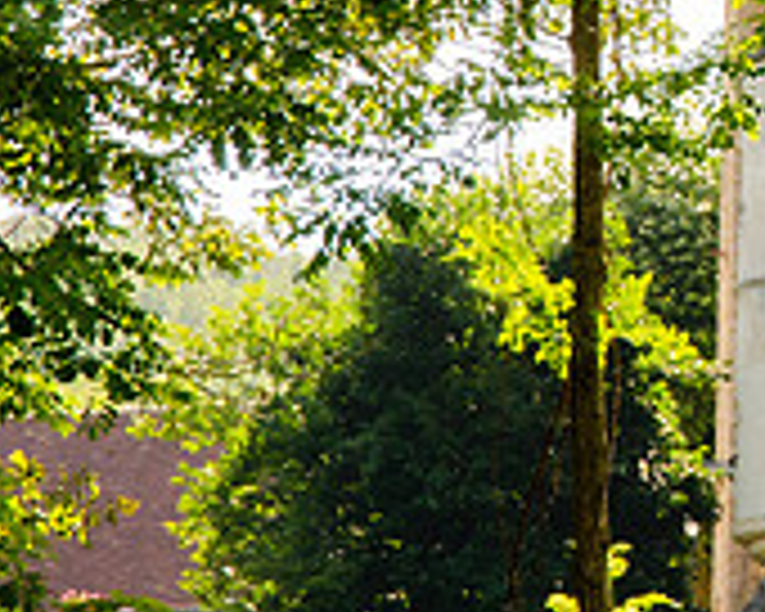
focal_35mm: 502
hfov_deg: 3.8
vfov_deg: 3.1
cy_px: -27
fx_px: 11366
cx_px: 1148
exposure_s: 1/500
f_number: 5.6
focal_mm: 105
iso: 500
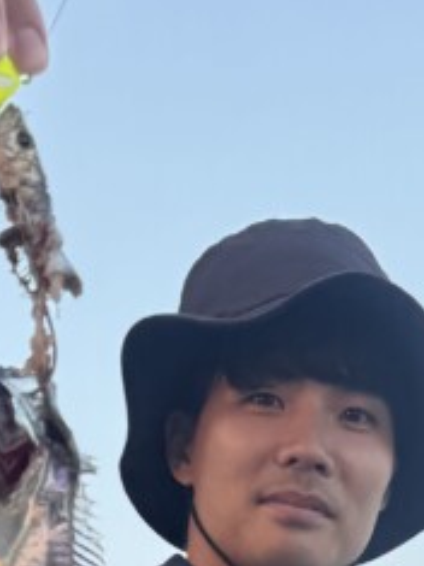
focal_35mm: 102
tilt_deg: +6.6
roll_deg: +1.9
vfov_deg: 16.9
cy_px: 925
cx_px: 267
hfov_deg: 14.5
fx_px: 1667
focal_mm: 6.76
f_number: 1.78
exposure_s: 1/289
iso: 80
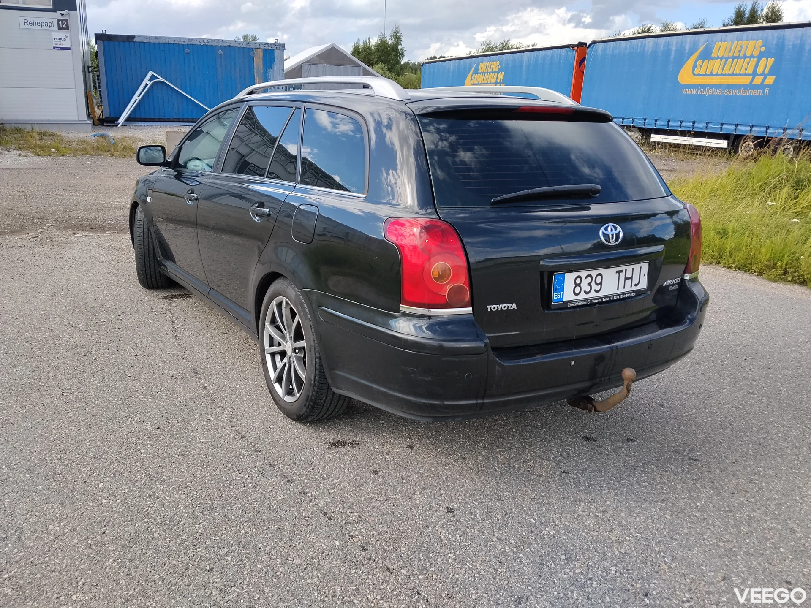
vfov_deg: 48.2
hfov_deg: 61.7
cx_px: 406
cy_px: 304
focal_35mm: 29
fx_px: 679
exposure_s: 1/775
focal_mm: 4.22
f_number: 1.8
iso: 50
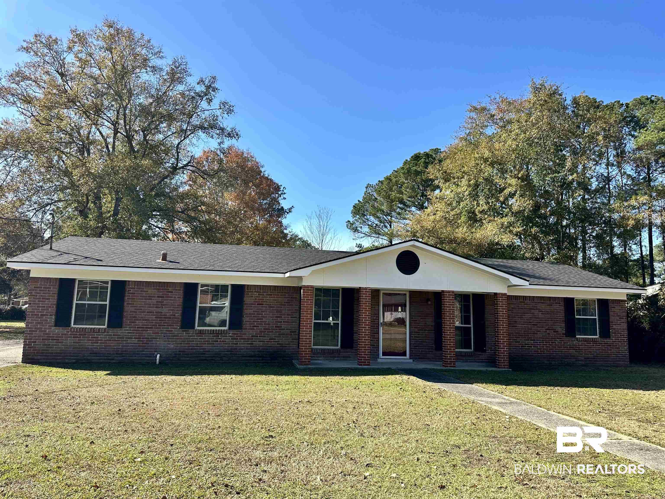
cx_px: 332
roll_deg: -1.6
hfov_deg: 71.6
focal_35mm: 24
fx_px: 461
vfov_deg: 56.8
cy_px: 250
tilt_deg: +8.7
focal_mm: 6.86
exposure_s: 1/2525
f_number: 1.78
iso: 80
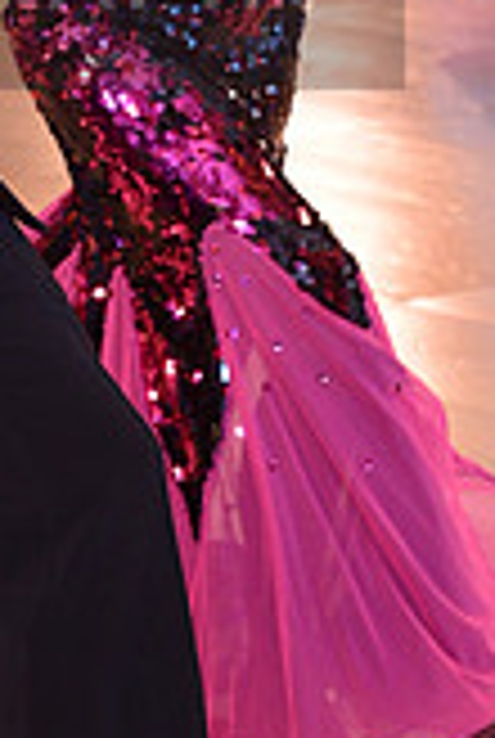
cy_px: -58
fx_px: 7393
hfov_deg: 3.8
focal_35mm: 360
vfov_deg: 5.7
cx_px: -214
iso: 1600
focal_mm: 102
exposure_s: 1/250
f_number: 5
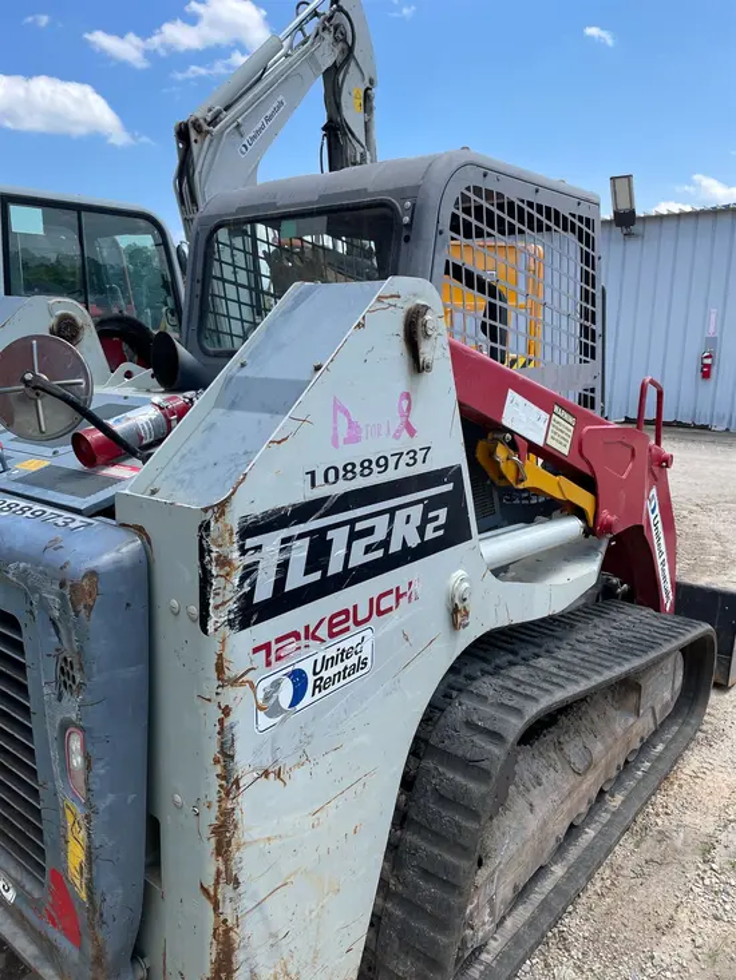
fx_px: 737
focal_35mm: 26
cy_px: 490
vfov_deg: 67.3
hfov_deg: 53.1
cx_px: 368
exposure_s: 1/2257
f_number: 1.6
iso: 50
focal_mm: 4.2
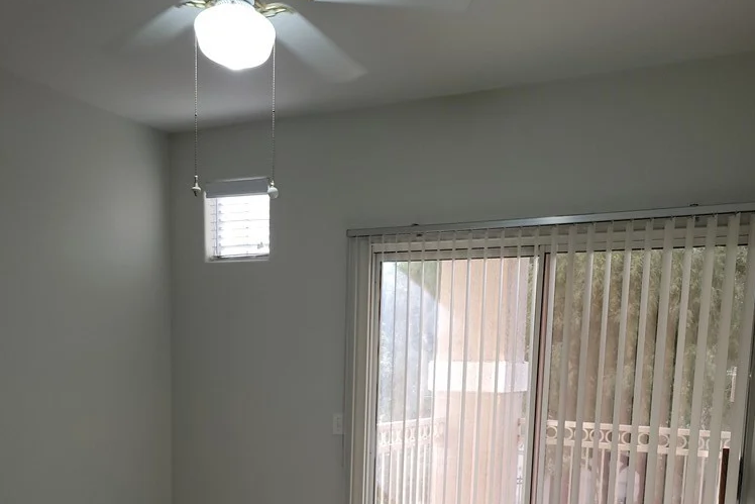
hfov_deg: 51.9
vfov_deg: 33.6
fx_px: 776
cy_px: 473
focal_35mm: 37
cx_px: 371
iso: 64
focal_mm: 5.4
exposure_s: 1/60
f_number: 1.8
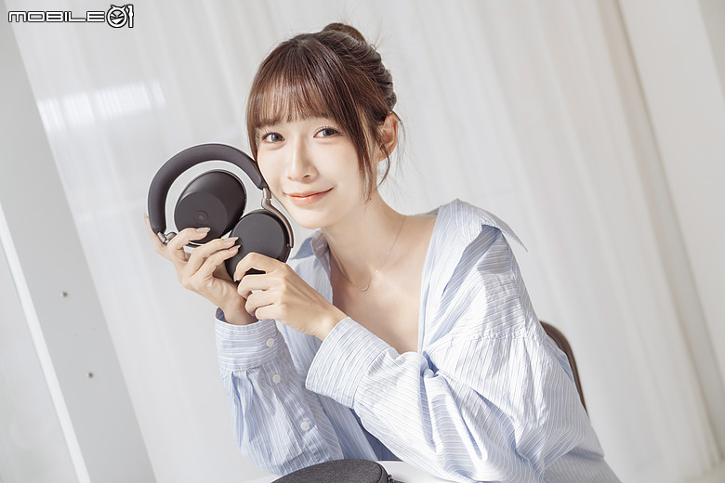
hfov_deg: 49.6
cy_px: 242
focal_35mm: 39
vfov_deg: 34.2
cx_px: 362
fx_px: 785
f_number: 2.8
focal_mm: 39
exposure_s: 1/100
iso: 100
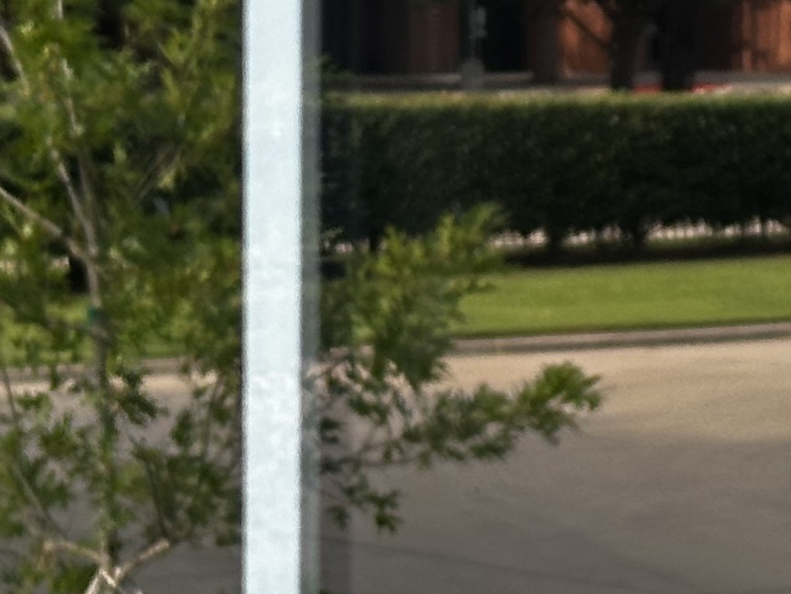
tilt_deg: +2.7
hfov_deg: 10.0
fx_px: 4503
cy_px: -174
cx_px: 460
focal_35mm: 197
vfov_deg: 7.5
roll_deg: +0.0
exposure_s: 1/253
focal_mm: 6.86
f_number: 1.78
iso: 64
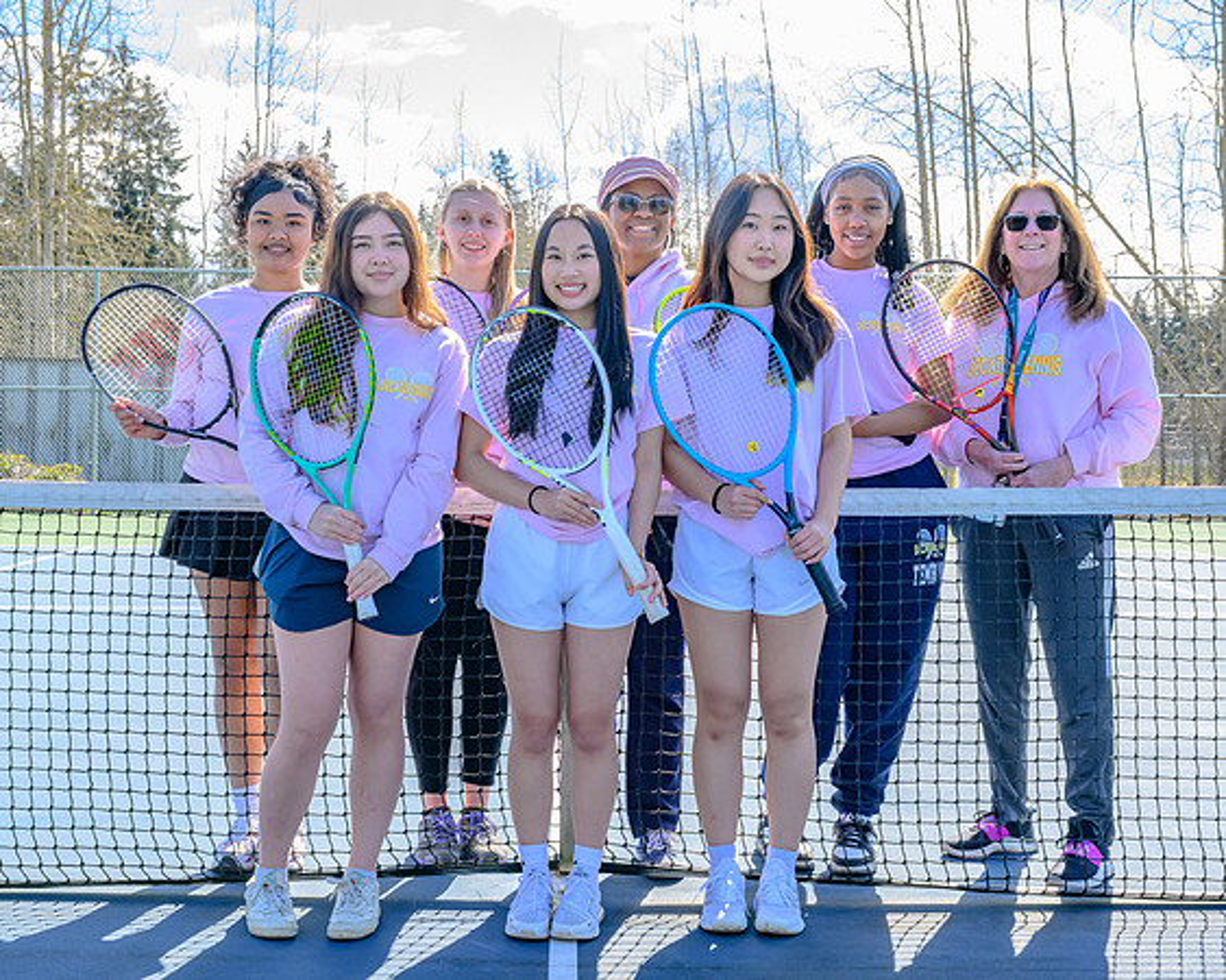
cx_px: 563
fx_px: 1764
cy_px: 466
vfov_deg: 31.0
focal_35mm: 49
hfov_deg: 38.3
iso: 1800
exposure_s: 1/800
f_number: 9
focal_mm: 41
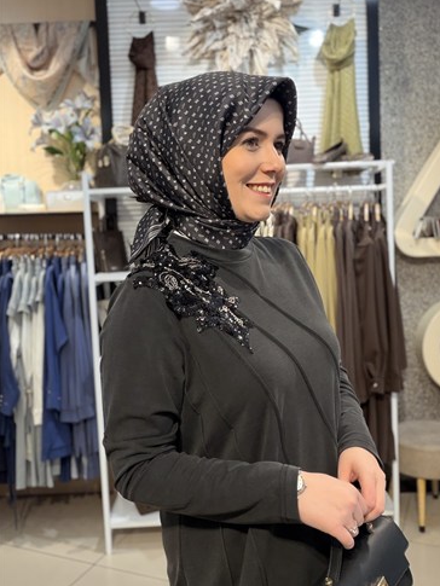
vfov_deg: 55.3
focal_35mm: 33
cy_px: 271
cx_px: 239
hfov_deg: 42.9
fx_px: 559
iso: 64
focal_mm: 2.71
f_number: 1.9
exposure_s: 1/100
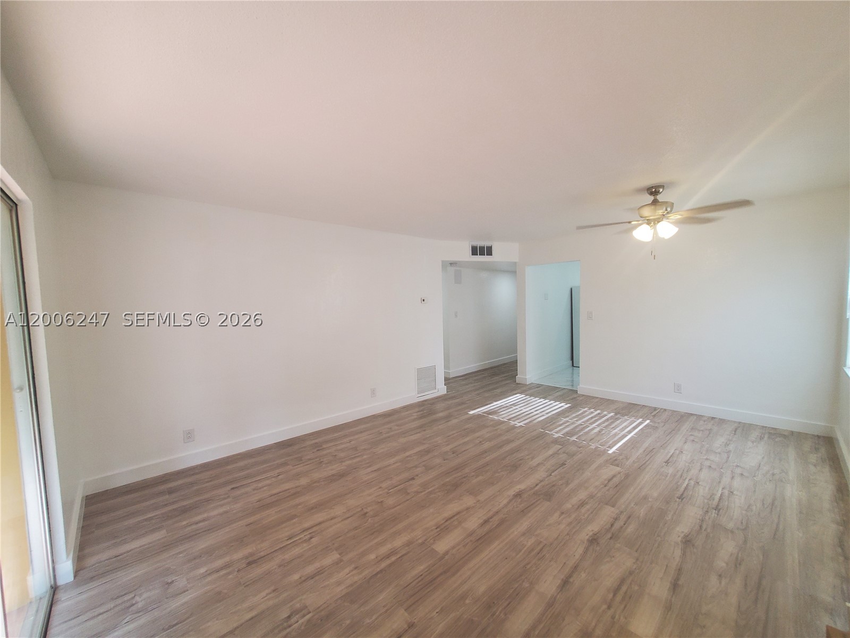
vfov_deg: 89.9
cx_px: 425
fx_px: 319
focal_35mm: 13
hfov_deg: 106.2
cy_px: 319
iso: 100
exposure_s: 1/60
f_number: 2.2
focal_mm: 1.8
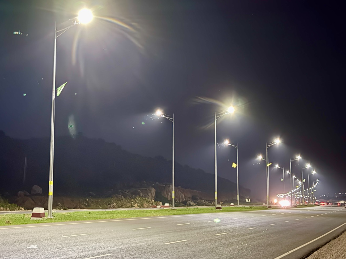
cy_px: 120
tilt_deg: +7.0
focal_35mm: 59
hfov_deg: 32.7
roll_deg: +0.2
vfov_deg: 24.8
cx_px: 147
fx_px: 590
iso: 800
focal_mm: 6.76
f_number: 1.78
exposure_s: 1/9
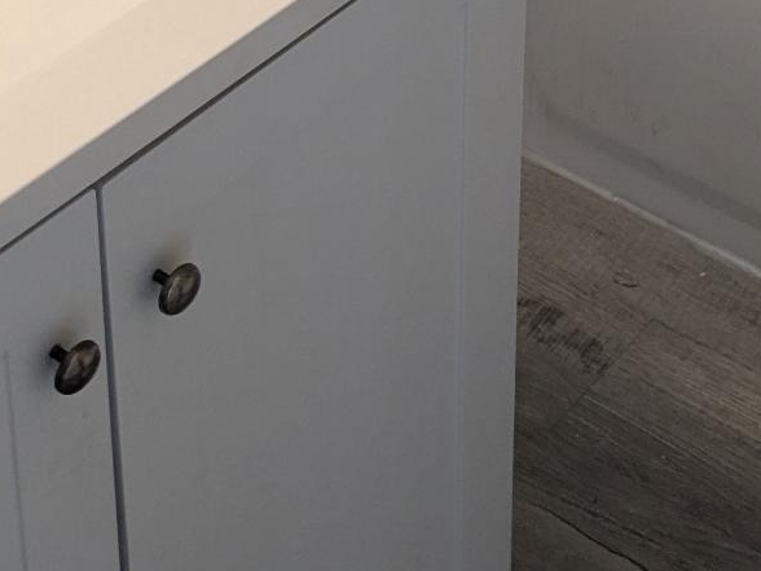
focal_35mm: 94
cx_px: 568
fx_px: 2067
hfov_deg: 20.7
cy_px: -372
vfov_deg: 14.3
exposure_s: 1/24
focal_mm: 4.38
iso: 102
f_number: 1.73
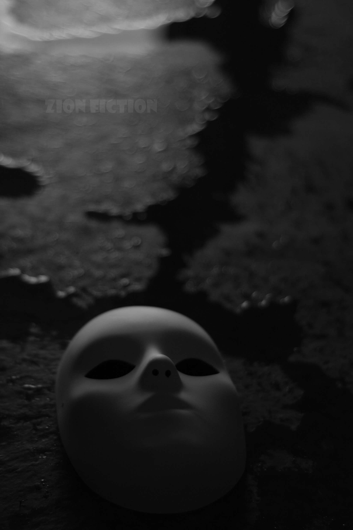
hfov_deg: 18.1
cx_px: 176
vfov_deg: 27.0
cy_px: 265
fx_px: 1105
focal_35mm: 75
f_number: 1.8
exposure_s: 1/800
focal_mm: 50
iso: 200
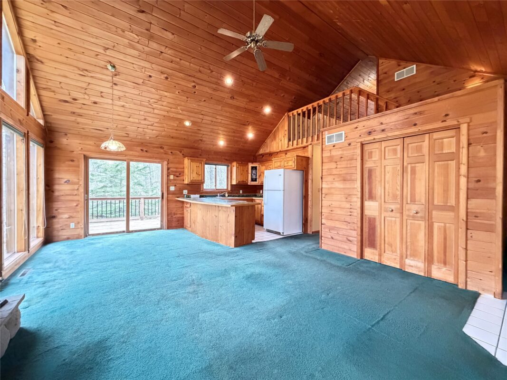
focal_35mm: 14
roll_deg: -0.3
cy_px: 190
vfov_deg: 85.7
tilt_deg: +0.7
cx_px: 254
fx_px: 205
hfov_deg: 102.1
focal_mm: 2.22
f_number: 2.2
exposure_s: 1/60
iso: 1250
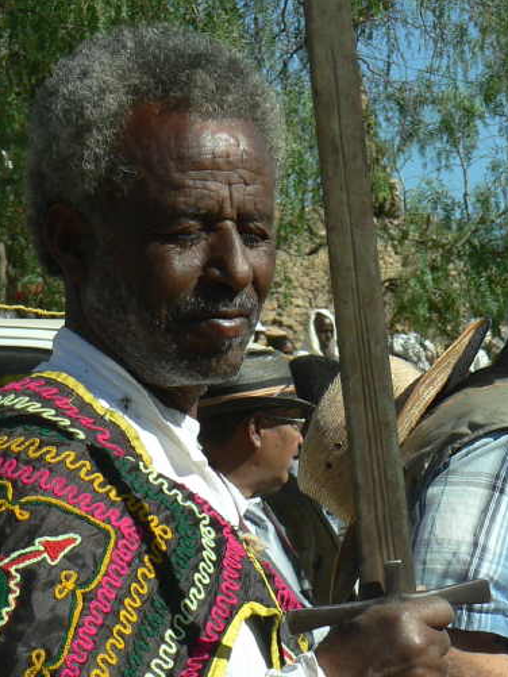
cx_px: 212
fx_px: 2601
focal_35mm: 133
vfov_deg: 14.8
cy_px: 391
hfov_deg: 11.2
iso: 64
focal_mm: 19
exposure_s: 1/400
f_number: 4.5
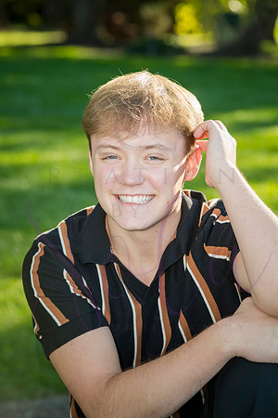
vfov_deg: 18.3
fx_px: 1297
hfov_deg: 12.2
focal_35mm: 112
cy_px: 209
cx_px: 139
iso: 800
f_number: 7.1
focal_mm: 112
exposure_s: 1/400
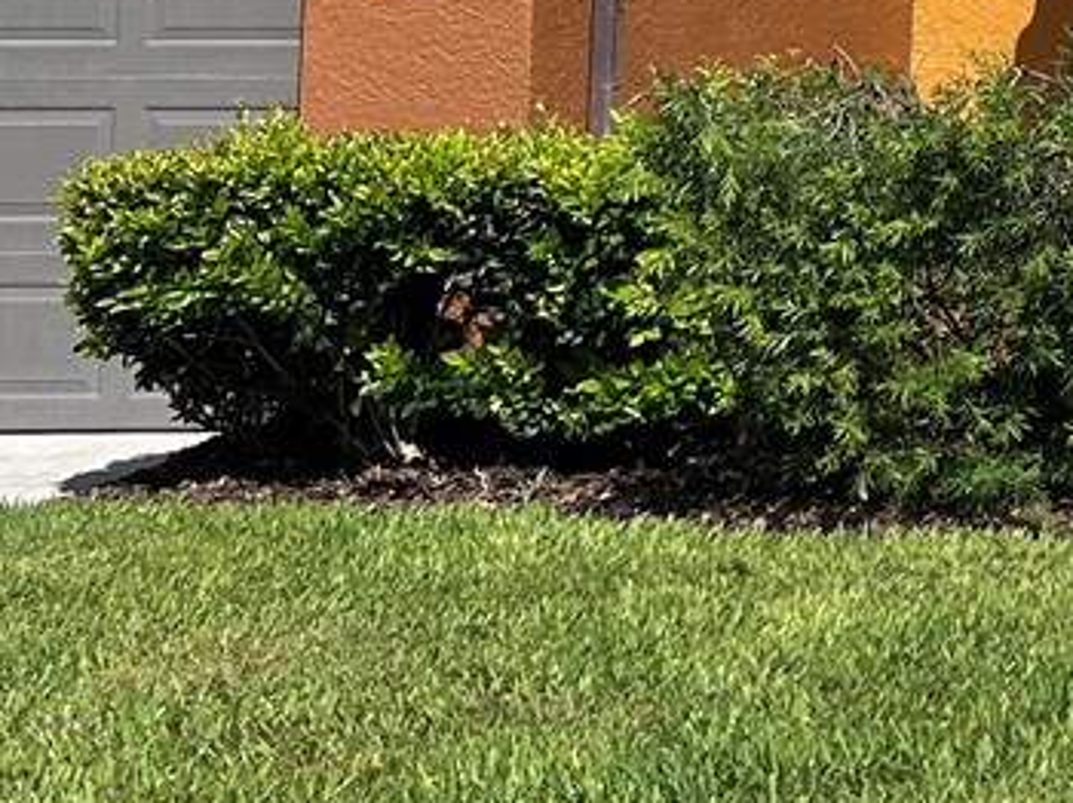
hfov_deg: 13.8
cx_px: 2201
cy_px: -267
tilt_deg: +5.7
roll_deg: +1.2
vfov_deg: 12.0
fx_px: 3686
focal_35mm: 119
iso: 50
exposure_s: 1/5076
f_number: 1.5
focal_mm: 5.7
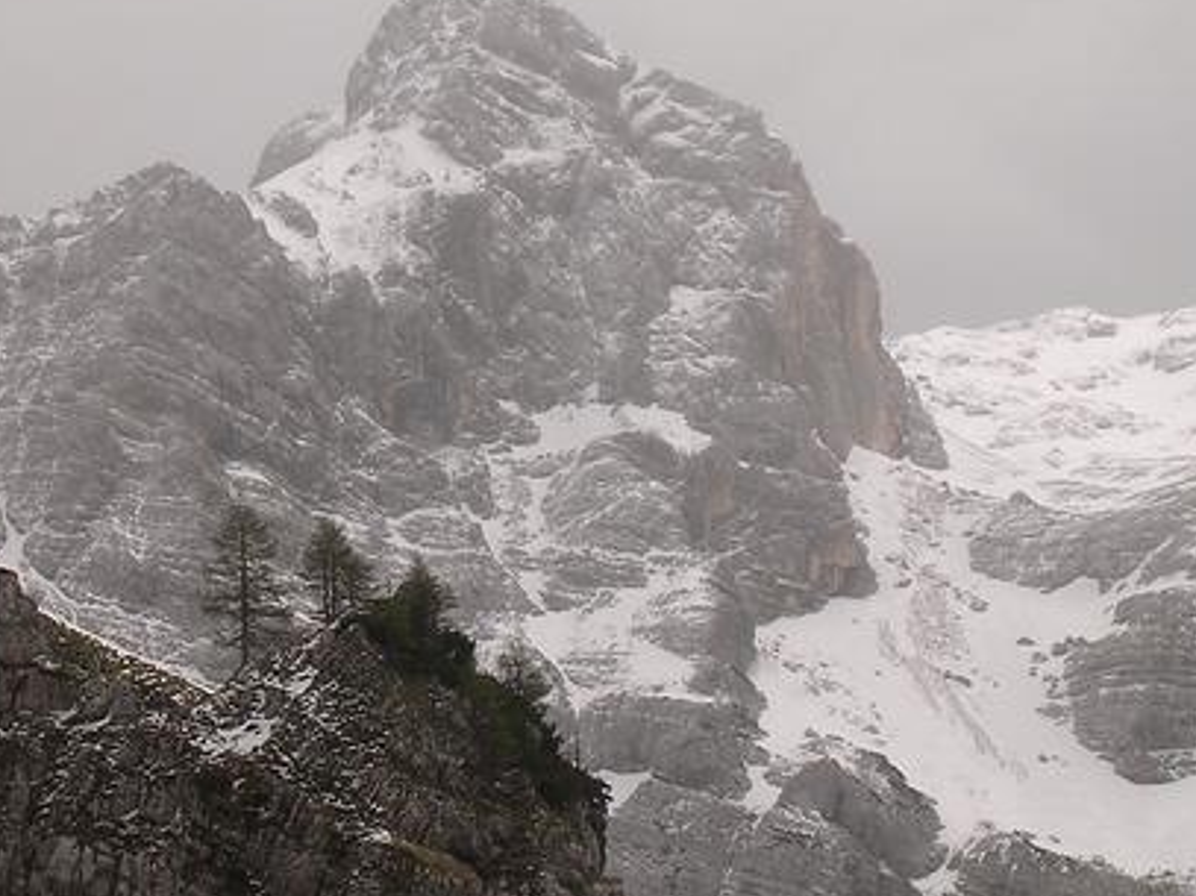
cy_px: 473
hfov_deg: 10.9
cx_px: 617
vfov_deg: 8.2
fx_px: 6252
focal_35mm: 181
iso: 100
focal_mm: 17.4
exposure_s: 1/561
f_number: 4.9
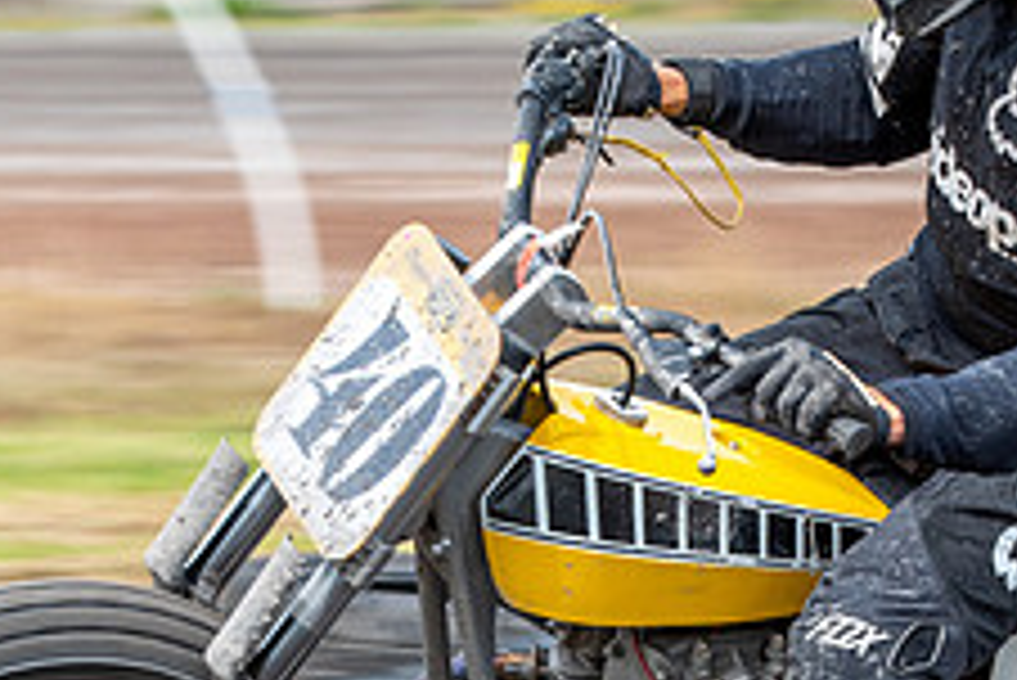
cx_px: 637
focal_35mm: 613
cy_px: 729
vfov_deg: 2.2
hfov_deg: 3.4
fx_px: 17328
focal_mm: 185
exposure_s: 1/320
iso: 200
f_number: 8
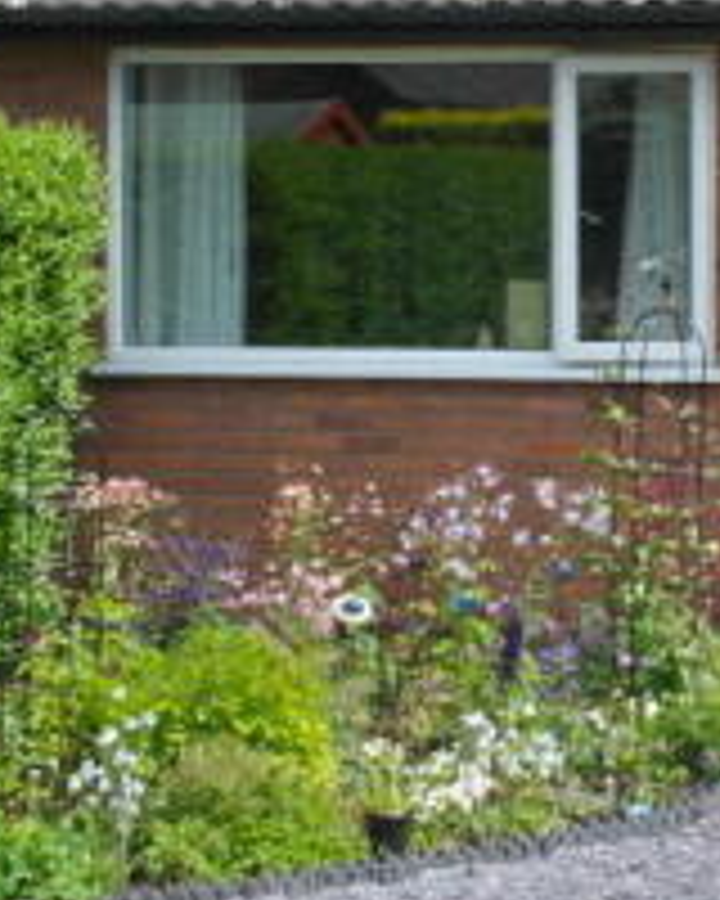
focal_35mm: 92
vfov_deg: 20.6
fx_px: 2451
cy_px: 223
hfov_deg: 16.1
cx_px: 830
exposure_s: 1/60
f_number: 22
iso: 400
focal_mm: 20
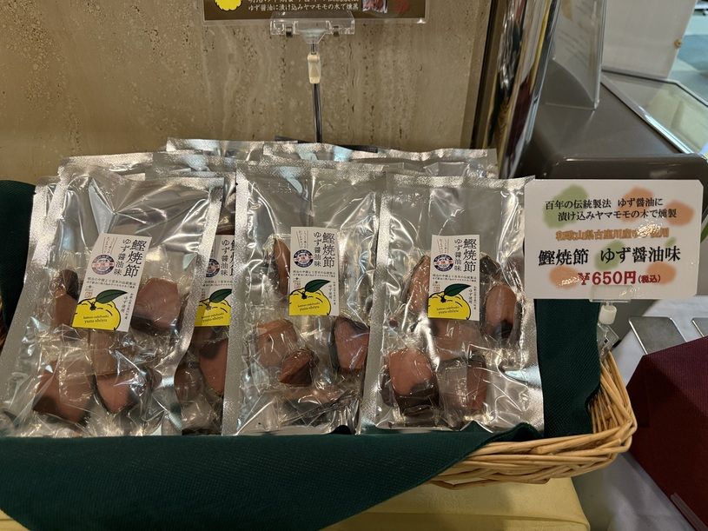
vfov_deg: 56.8
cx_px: 354
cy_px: 266
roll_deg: +0.7
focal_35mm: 24
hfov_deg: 71.6
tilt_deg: -38.3
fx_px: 491
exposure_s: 1/60
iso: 250
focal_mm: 6.76
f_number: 1.78
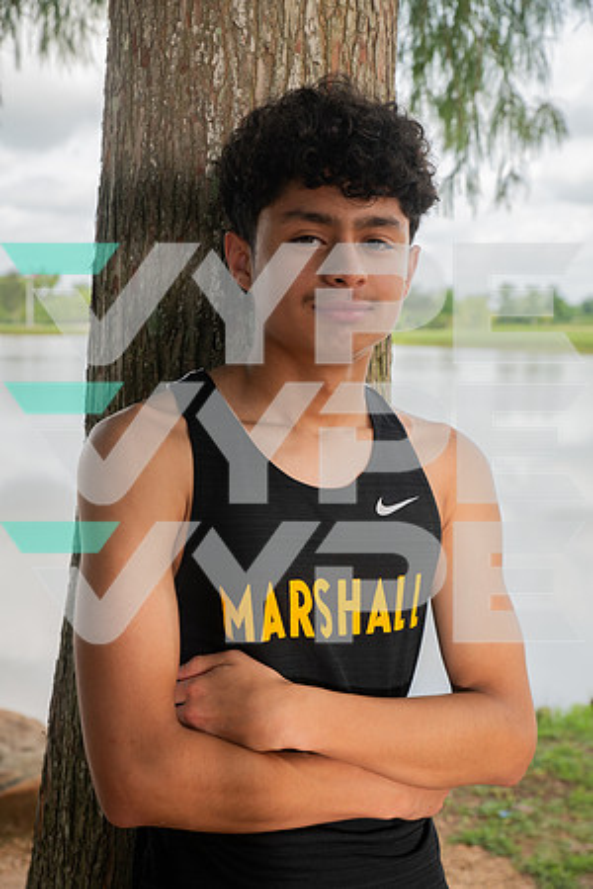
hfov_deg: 24.6
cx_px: 296
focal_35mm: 55
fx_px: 1359
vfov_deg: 36.2
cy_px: 444
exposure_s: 1/320
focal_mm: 55
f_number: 7.1
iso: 320
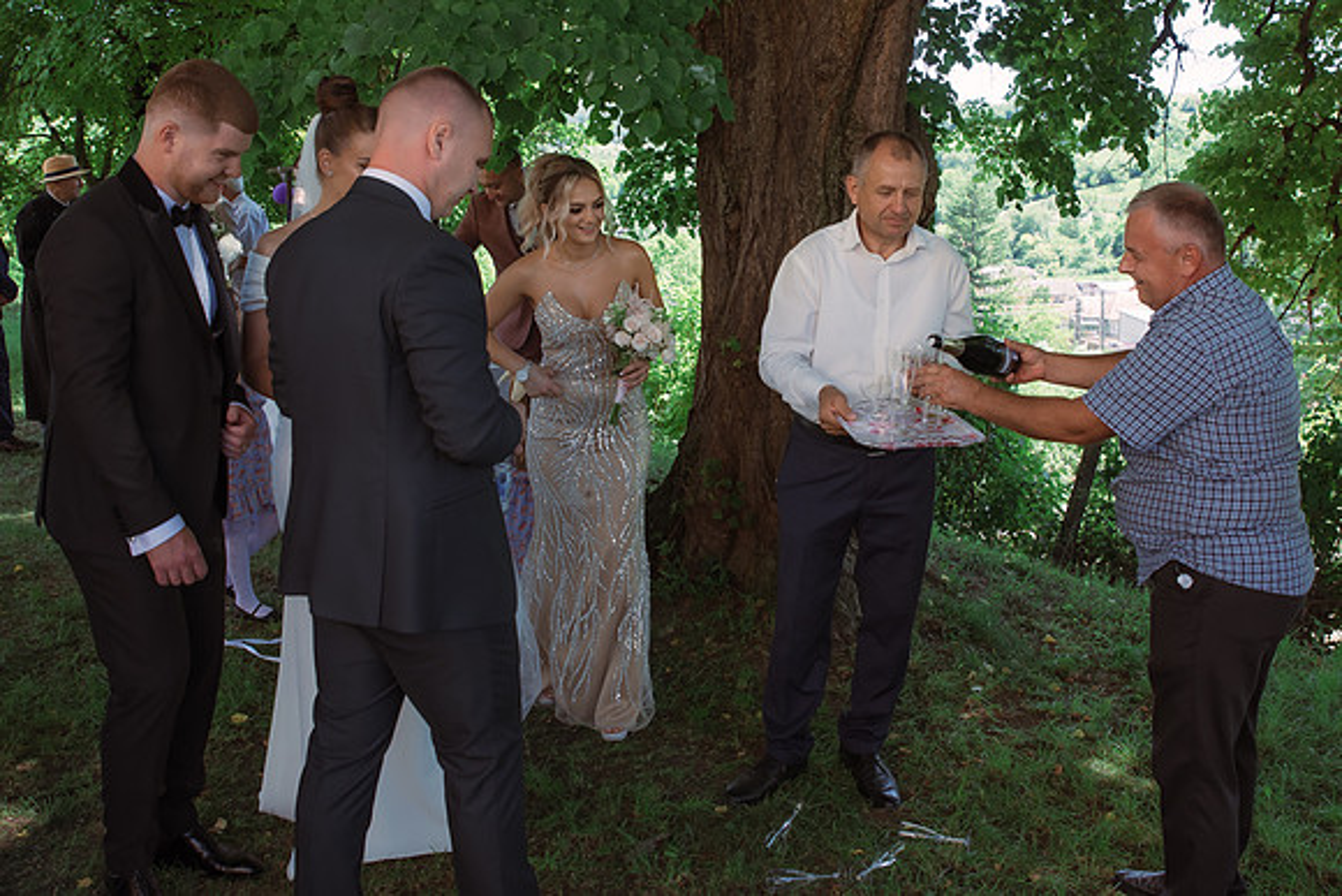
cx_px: 729
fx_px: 1219
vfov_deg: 40.2
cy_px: 366
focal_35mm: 33
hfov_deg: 57.6
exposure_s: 1/320
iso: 320
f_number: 4.5
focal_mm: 24
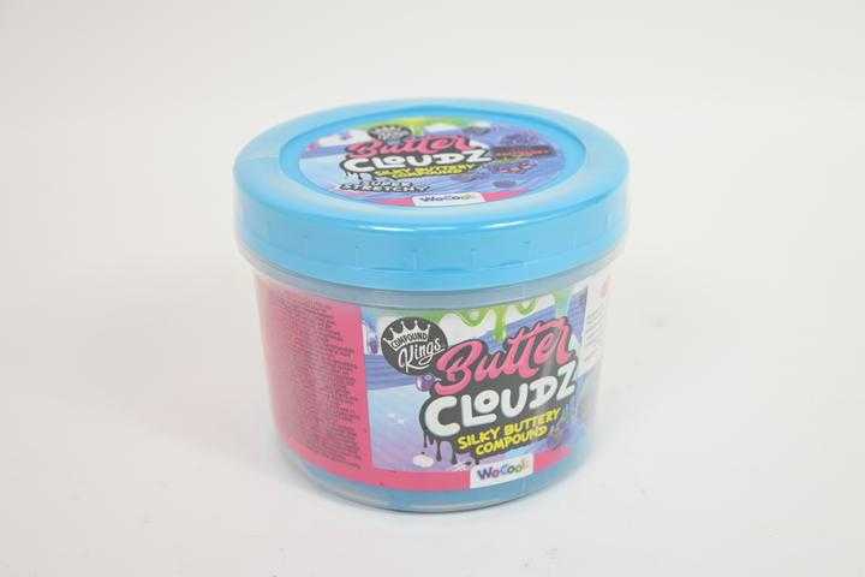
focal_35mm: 49
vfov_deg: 27.7
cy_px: 288
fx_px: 1171
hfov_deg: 40.5
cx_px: 432
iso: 400
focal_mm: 32.5
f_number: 5
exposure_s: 1/125
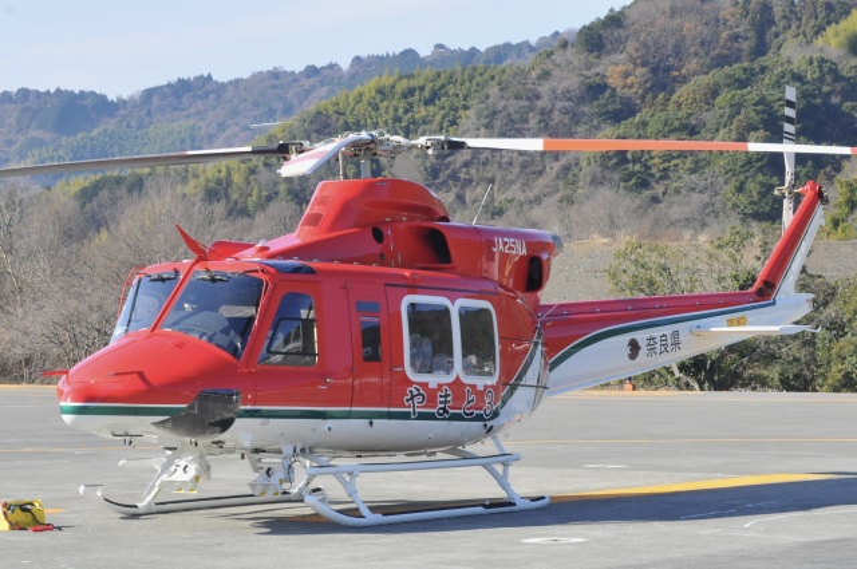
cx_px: 428
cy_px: 284
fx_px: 2675
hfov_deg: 18.2
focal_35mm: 112
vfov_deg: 12.1
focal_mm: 75
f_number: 16
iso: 800
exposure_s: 1/350
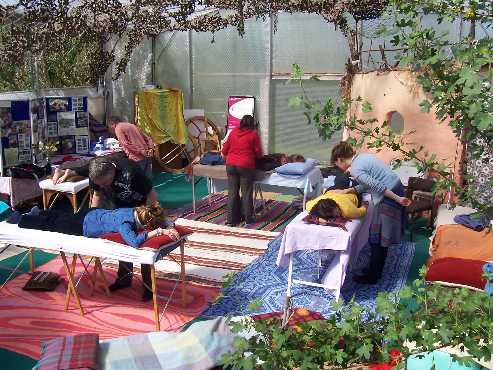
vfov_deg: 41.8
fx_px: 484
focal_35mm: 34
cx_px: 246
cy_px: 185
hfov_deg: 54.0
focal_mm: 5.6
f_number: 5.6
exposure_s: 1/250
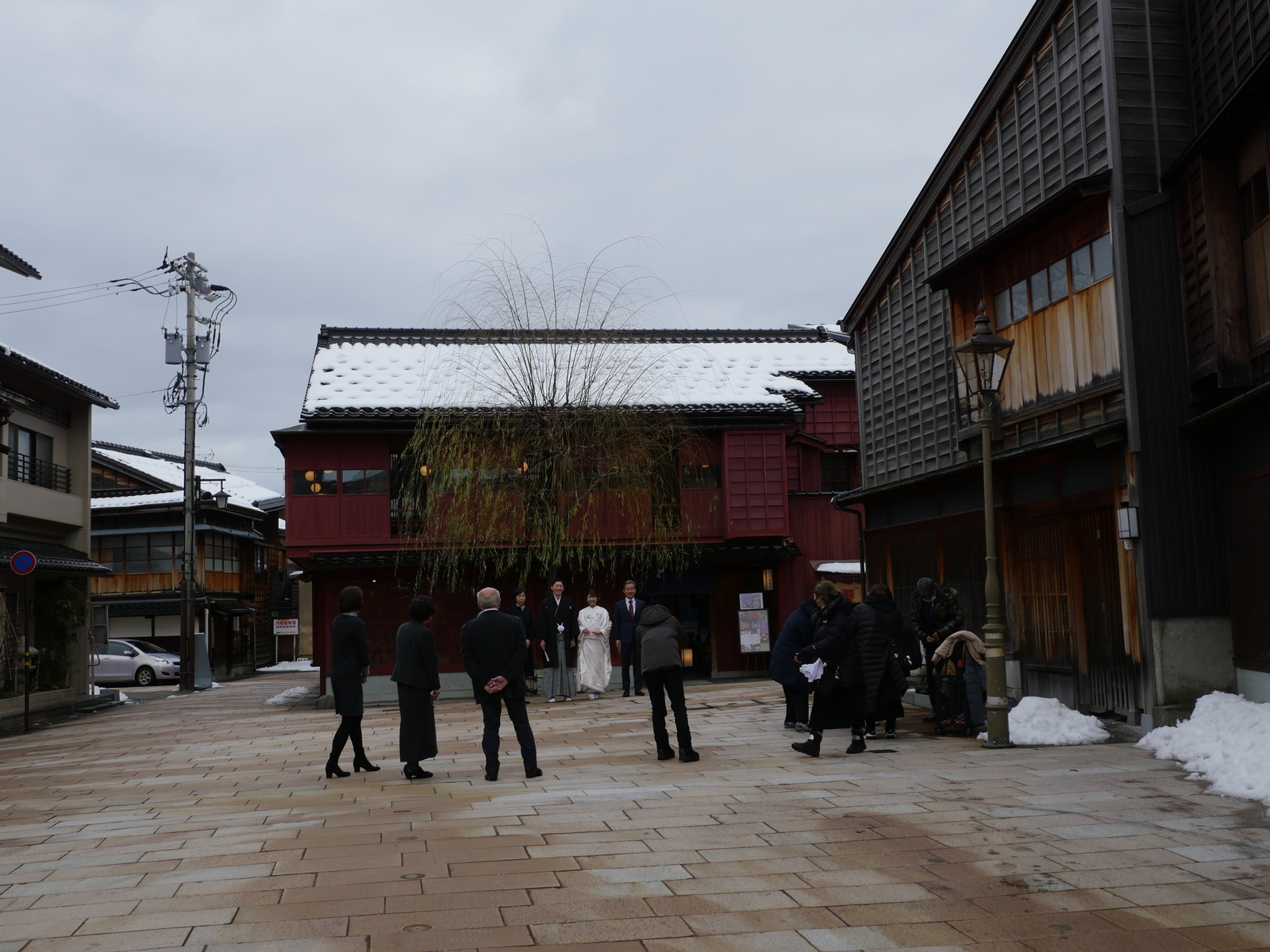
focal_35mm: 36
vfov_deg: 39.7
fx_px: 1321
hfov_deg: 51.4
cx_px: 635
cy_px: 476
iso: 200
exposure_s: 1/400
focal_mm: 18
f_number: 5.6
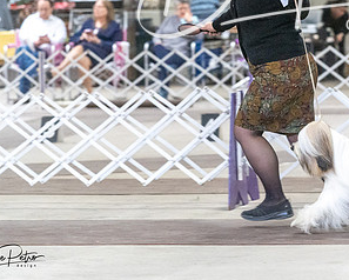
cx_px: 308
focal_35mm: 216
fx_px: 2233
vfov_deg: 7.2
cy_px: 59
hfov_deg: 8.9
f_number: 4.5
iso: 6400
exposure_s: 1/320
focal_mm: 118
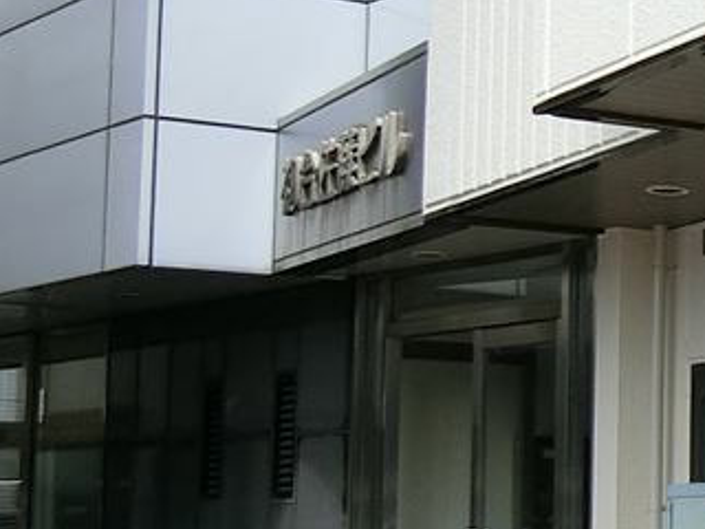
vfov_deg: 15.5
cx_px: 1126
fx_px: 1935
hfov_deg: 17.9
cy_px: 353
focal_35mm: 95
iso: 80
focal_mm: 4.06
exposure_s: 1/160
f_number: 6.9
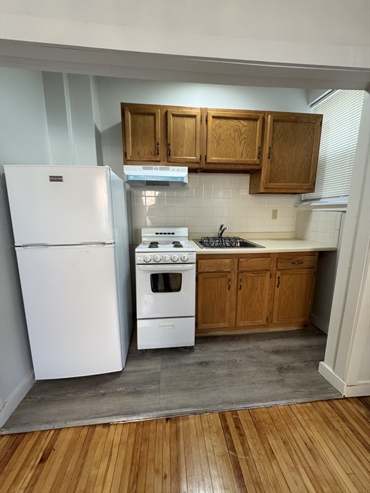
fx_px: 200
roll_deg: +0.2
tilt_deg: -10.4
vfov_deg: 102.1
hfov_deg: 85.7
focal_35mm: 14
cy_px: 246
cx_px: 185
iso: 250
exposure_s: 1/120
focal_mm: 2.22
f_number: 2.2
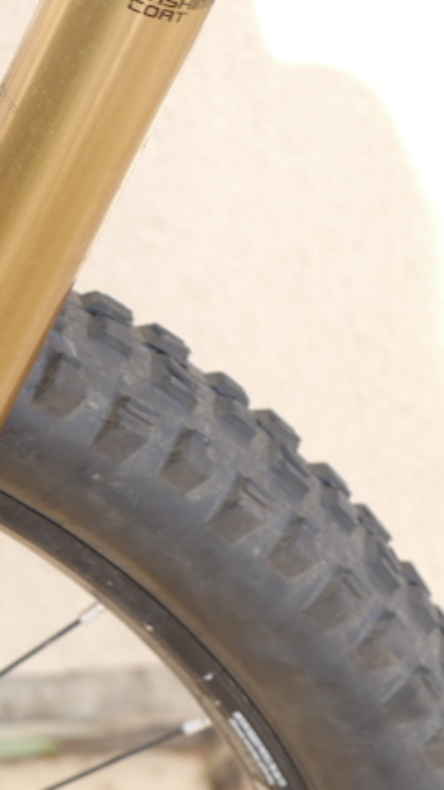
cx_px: -192
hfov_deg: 6.6
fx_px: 3813
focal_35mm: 182
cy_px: 354
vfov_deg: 11.8
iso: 100
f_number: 4.5
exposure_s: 1/50
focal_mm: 35
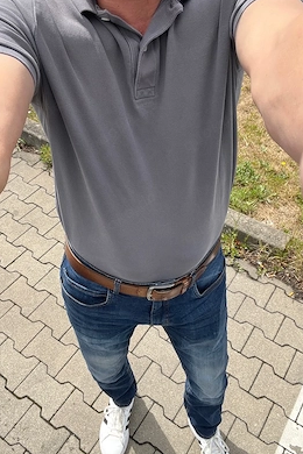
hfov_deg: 41.1
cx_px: 136
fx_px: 404
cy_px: 227
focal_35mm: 32
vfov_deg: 58.7
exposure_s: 1/505
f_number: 2.2
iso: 32
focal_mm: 2.71
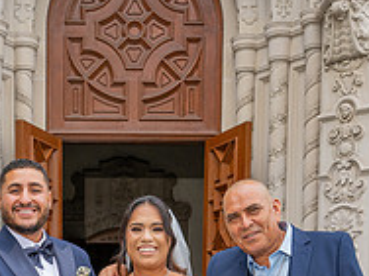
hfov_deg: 23.4
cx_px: 107
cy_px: 415
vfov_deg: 16.2
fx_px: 885
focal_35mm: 83
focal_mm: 24
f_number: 5.6
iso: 200
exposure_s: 1/200
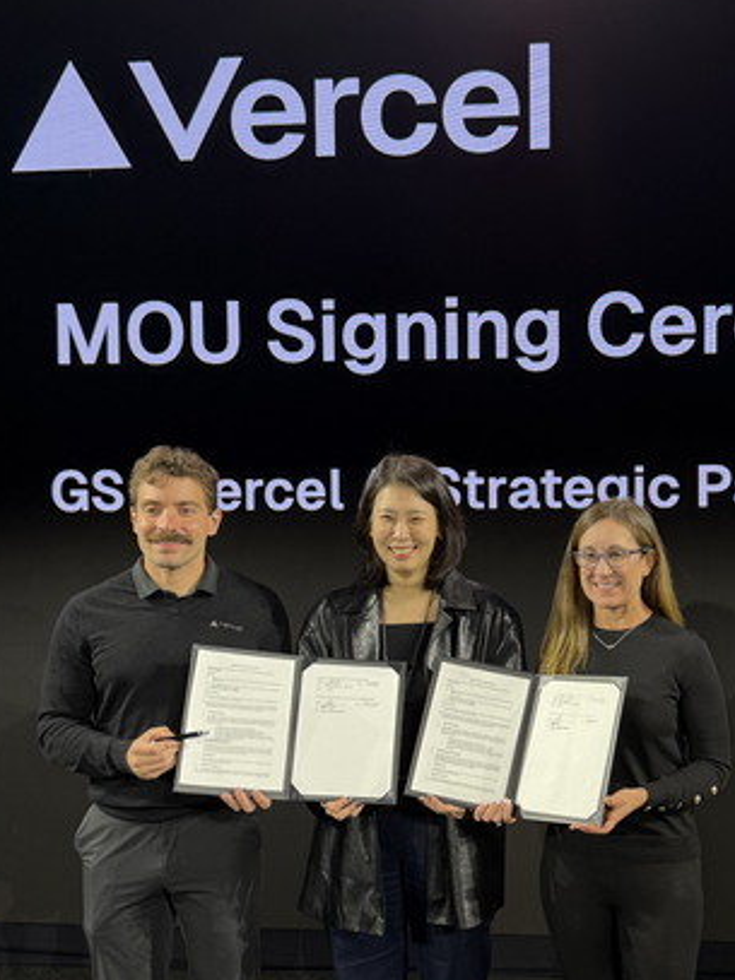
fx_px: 935
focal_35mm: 33
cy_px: 491
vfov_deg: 55.4
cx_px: 525
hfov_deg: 42.0
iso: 100
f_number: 1.78
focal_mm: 6.76
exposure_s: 1/120
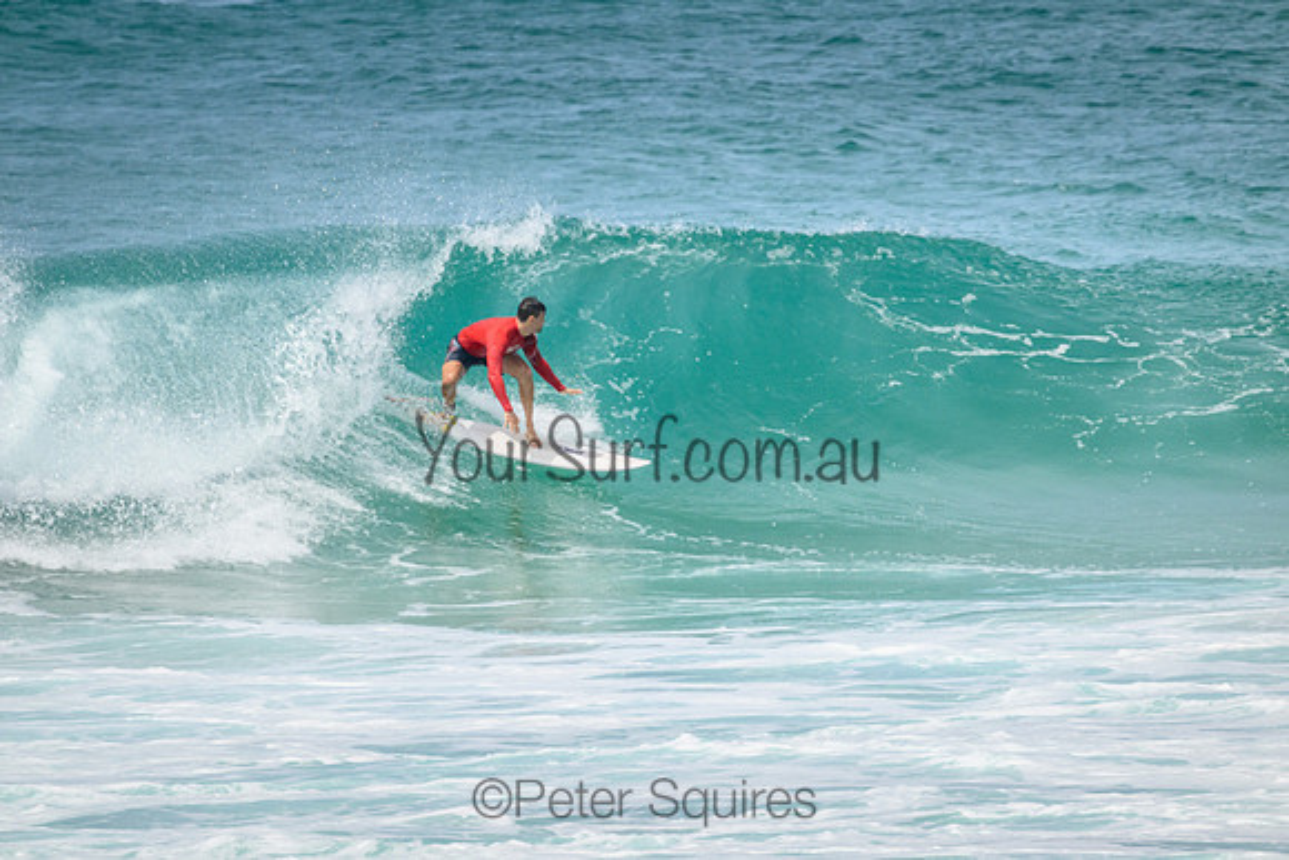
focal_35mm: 800
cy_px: 430
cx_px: 644
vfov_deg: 1.7
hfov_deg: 2.6
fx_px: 28650
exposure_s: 1/2000
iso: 1000
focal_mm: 800
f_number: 11
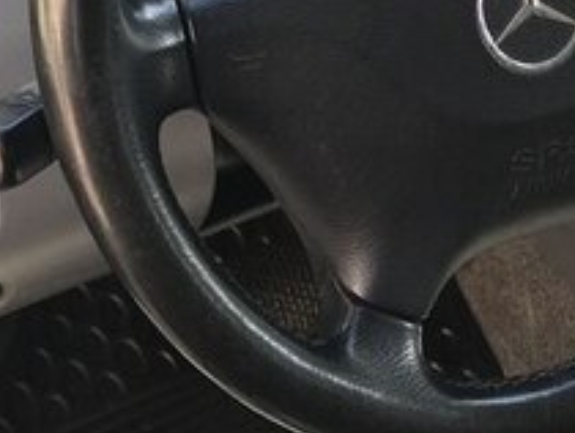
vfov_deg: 15.9
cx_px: 422
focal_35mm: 88
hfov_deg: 22.1
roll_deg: -5.3
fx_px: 1463
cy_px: -138
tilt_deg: -36.5
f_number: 1.8
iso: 20
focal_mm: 3.99
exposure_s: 1/133
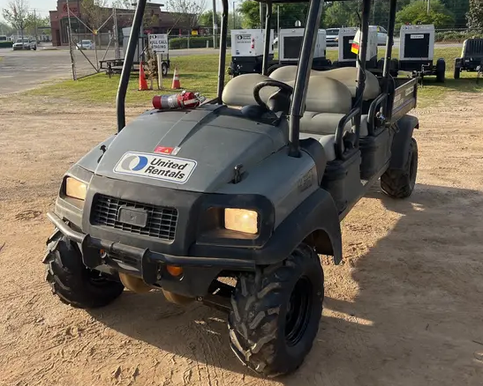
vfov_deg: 42.9
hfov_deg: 52.8
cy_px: 134
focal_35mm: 34
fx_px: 486
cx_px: 242
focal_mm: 5.1
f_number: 1.6
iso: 50
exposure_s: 1/2358
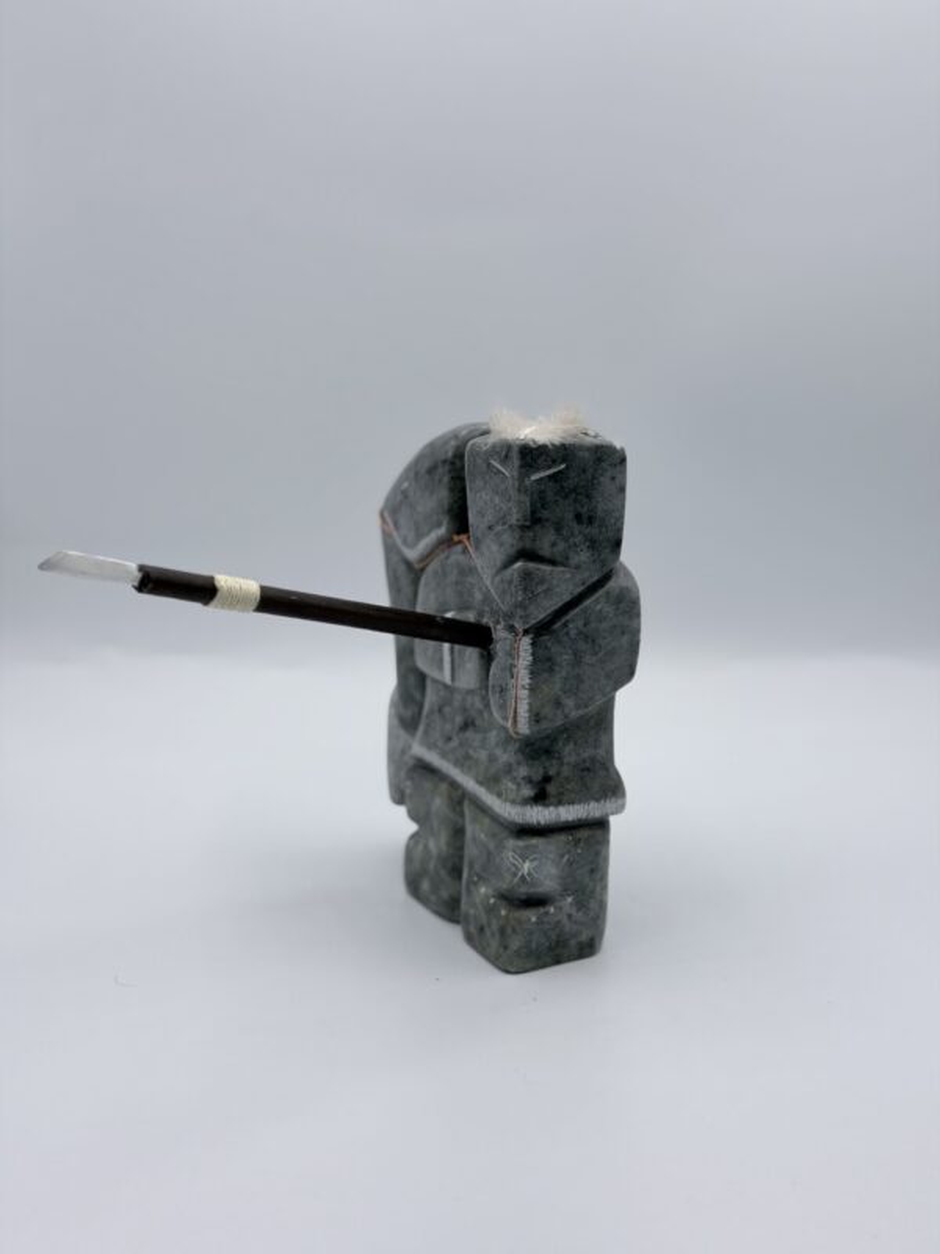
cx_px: 470
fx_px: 1738
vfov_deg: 39.7
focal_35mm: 48
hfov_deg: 30.3
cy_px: 627
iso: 64
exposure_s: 1/1931
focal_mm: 6.76
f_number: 1.78
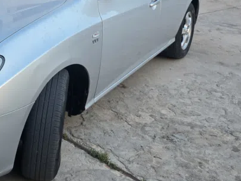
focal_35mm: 58
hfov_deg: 32.3
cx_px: 48
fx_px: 404
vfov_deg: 24.9
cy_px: 41
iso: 200
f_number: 1.7
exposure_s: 1/180
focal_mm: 6.3
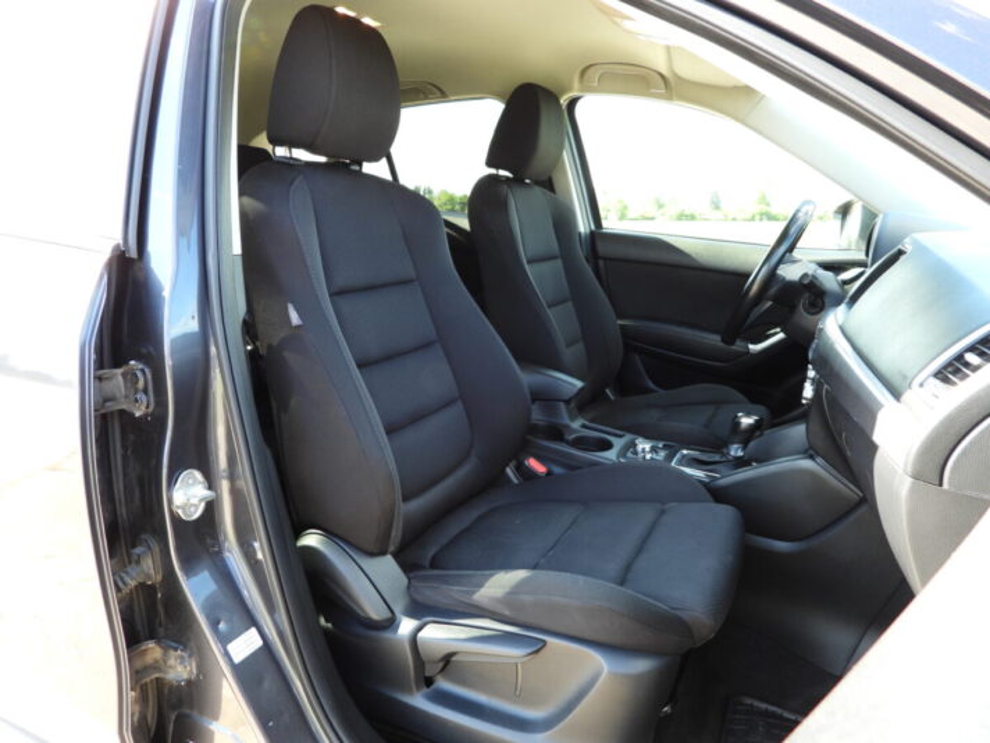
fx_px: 686
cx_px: 495
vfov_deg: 56.8
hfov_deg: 71.6
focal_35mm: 24
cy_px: 372
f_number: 2.8
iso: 100
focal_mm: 4.3
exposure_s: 1/60
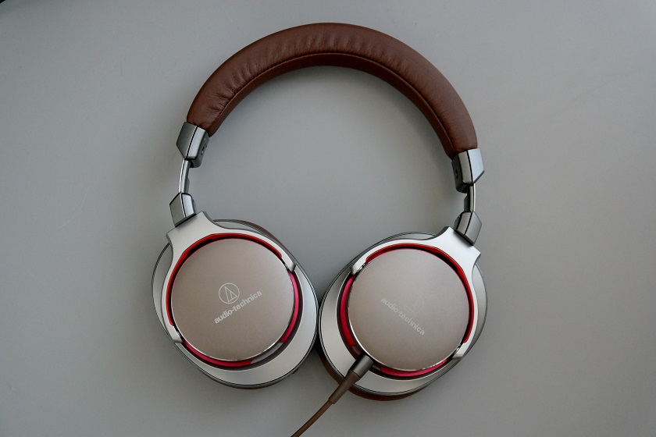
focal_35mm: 61
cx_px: 328
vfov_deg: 22.3
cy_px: 218
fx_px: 1111
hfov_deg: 32.9
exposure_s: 1/160
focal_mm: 40
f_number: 5
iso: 1600
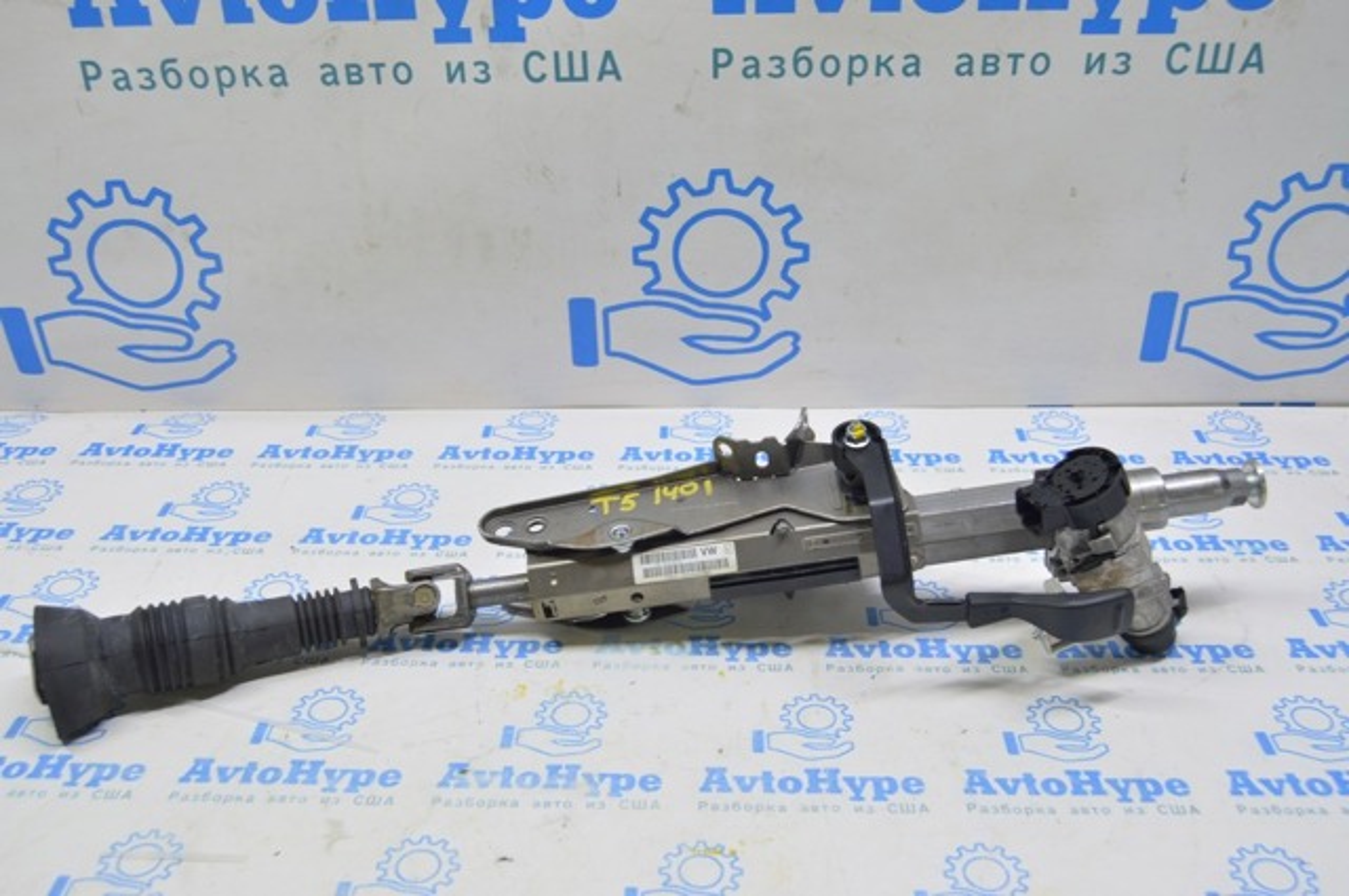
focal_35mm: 34
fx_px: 1291
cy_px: 448
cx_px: 674
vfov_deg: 38.3
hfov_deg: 55.2
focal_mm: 23
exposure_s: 1/20
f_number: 5.6
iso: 400
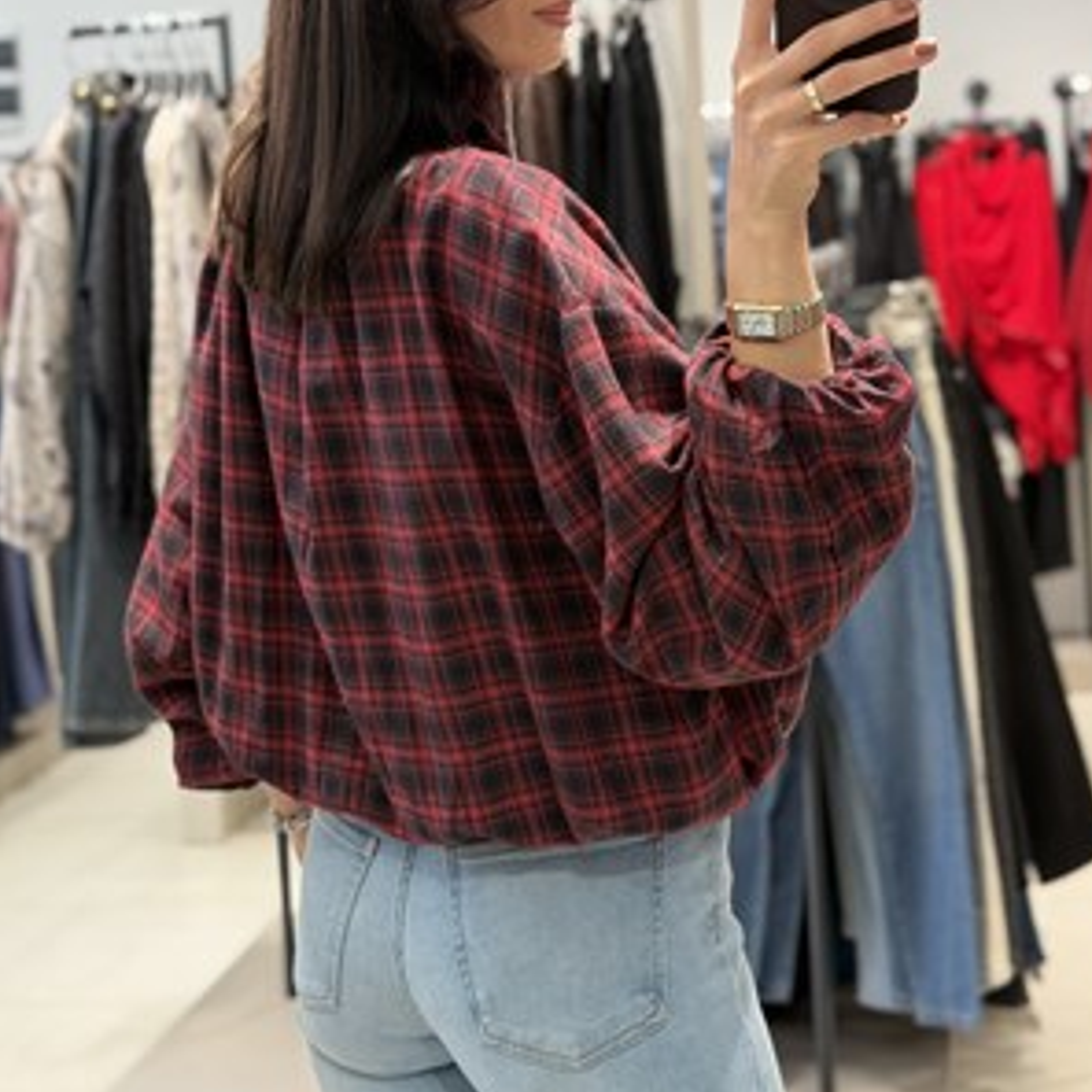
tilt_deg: -18.6
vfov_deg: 26.7
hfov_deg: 26.9
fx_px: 2284
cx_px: 526
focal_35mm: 64
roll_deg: +5.0
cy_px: 332
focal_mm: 6.76
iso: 80
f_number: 1.78
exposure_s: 1/100
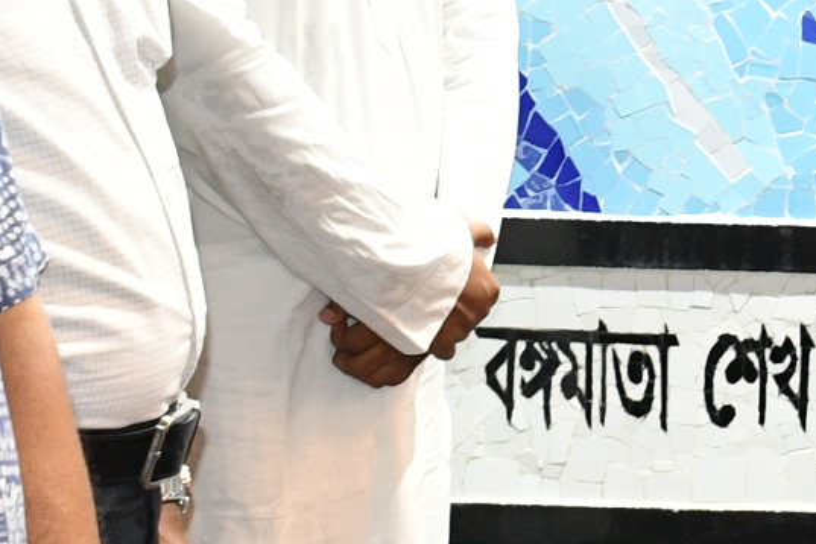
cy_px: -147
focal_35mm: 140
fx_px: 3173
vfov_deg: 9.6
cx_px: 1143
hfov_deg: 13.9
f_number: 3.5
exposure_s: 1/25
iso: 1600
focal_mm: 18
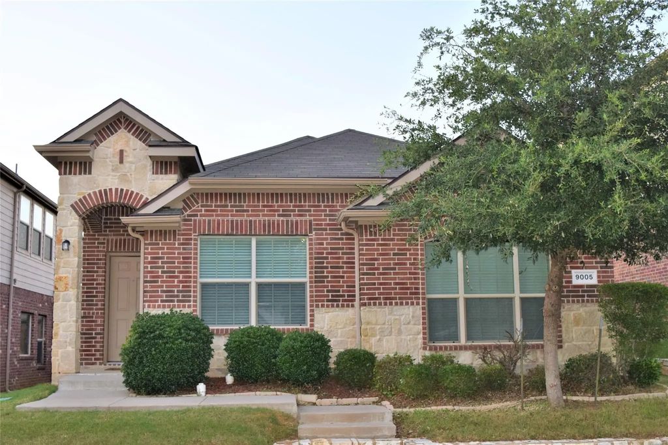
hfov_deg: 57.2
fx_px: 612
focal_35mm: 33
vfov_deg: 40.0
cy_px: 222
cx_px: 334
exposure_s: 1/100
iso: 800
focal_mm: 22
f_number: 5
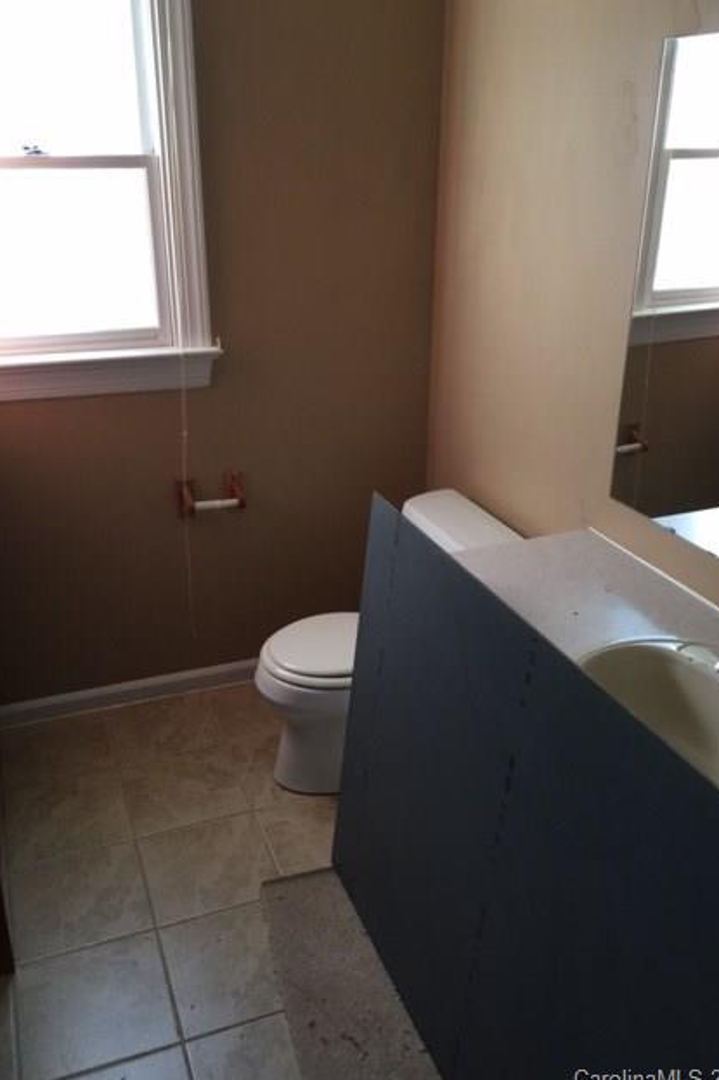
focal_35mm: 31
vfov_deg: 60.3
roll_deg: +0.3
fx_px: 929
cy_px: 541
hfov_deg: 42.3
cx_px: 357
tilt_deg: -24.1
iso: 32
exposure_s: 1/30
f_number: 2.2
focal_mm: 4.15
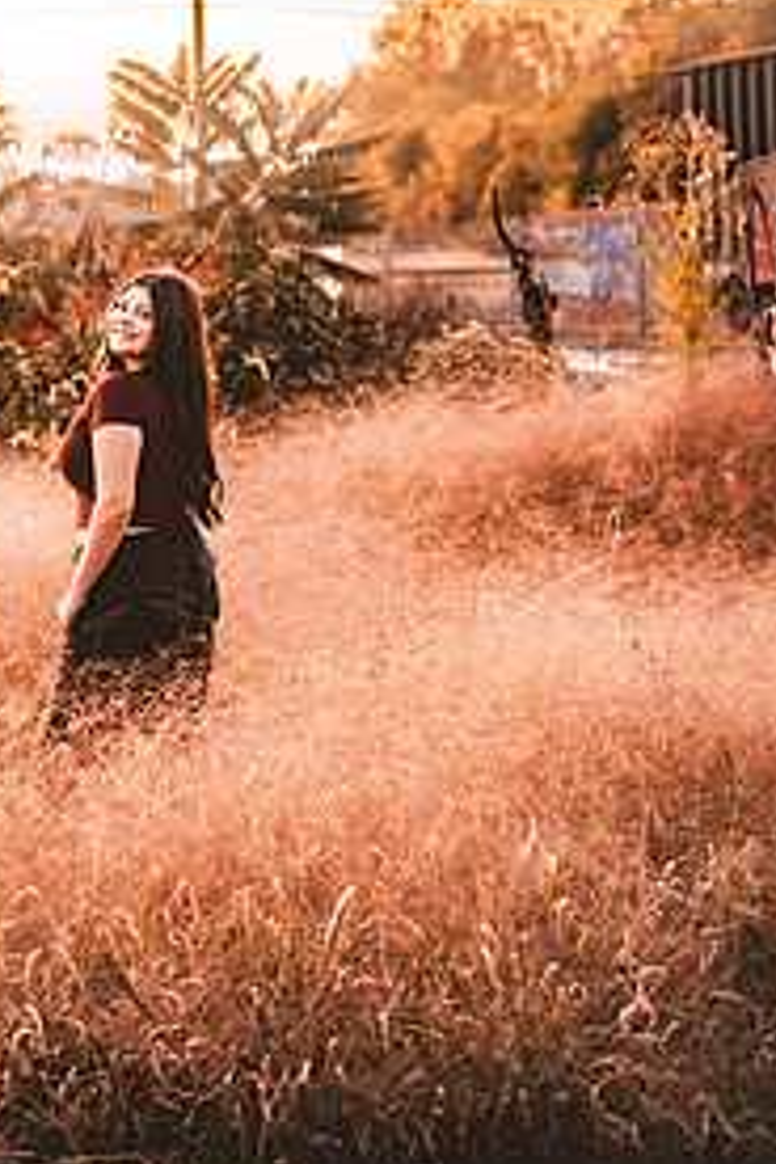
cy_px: 283
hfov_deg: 12.0
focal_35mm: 114
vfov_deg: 17.8
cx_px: 164
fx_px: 3686
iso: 1000
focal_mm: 70
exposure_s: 1/100
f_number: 2.8
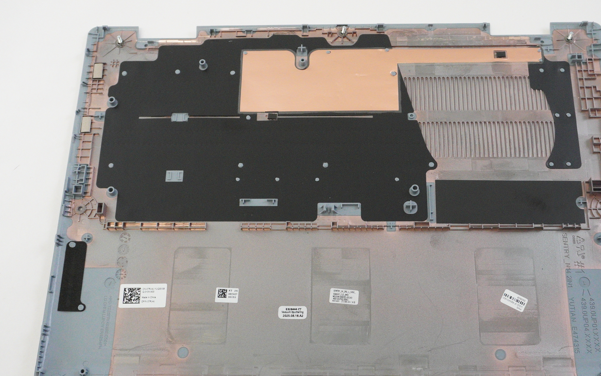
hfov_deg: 41.8
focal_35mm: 48
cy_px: 211
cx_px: 323
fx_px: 786
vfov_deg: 26.8
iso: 3200
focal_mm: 24
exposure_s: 1/200
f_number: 5.6
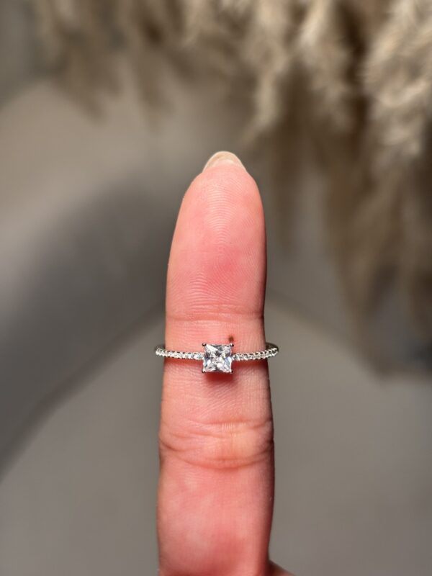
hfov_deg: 28.0
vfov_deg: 36.8
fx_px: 865
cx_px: 216
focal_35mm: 52
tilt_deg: -61.0
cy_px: 288
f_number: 1.6
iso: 32
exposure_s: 1/50
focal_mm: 5.96
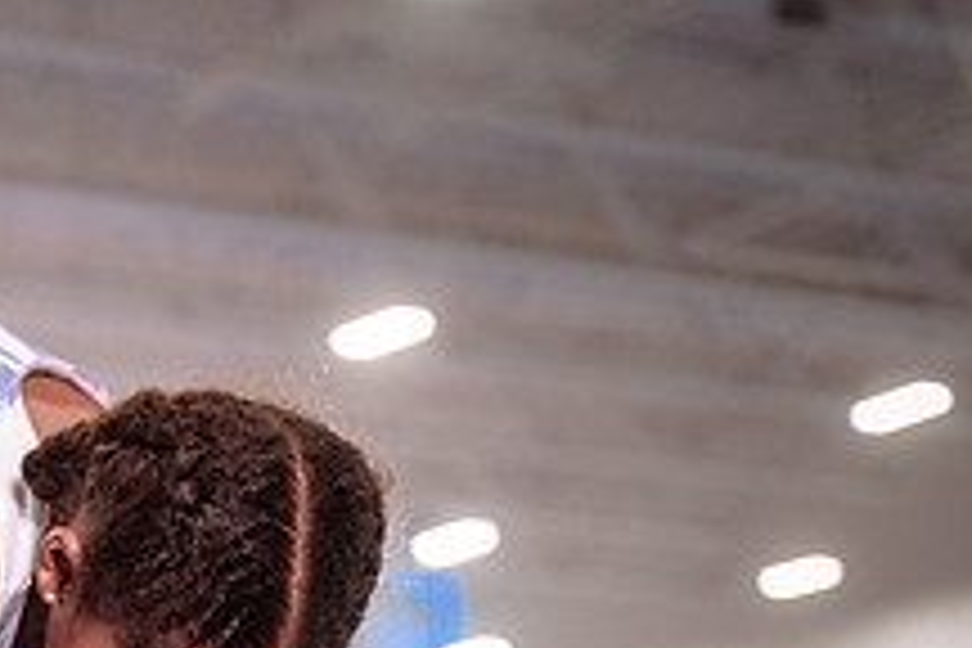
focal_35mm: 128
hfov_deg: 15.5
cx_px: -153
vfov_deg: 10.5
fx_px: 3456
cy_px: 866
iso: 1600
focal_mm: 45
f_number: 2.8
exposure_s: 1/400
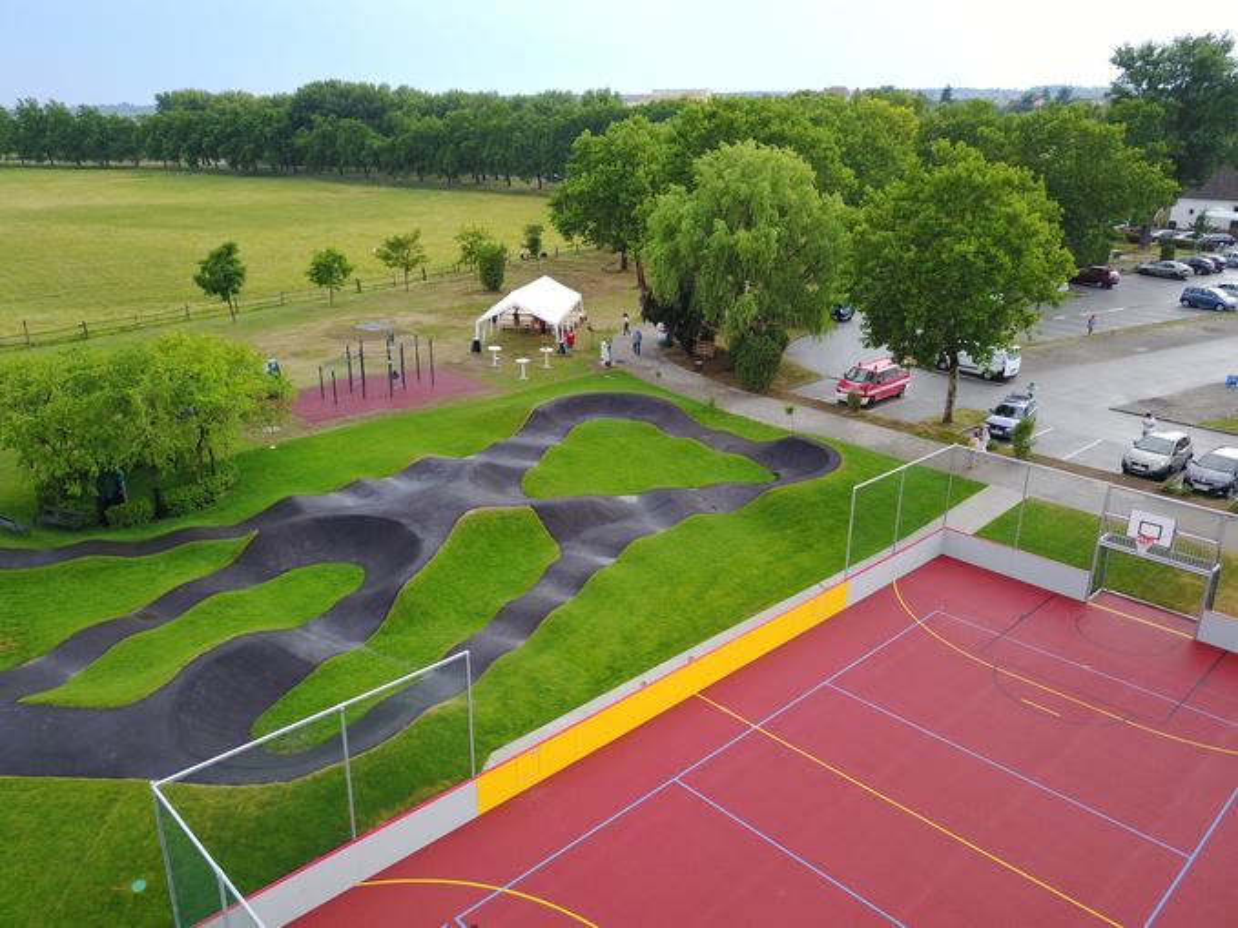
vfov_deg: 53.0
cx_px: 619
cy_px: 464
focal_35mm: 26
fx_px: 930
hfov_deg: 67.3
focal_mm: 4.73
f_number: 2.2
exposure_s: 1/236
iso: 100
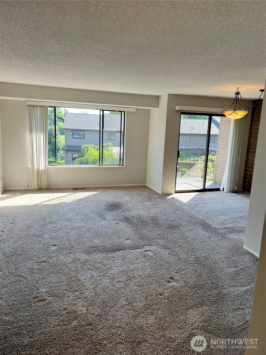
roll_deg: -3.2
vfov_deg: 67.3
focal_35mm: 26
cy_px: 178
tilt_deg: -11.1
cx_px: 133
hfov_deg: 53.1
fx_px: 266
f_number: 1.5
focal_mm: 5.7
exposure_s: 1/265
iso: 40
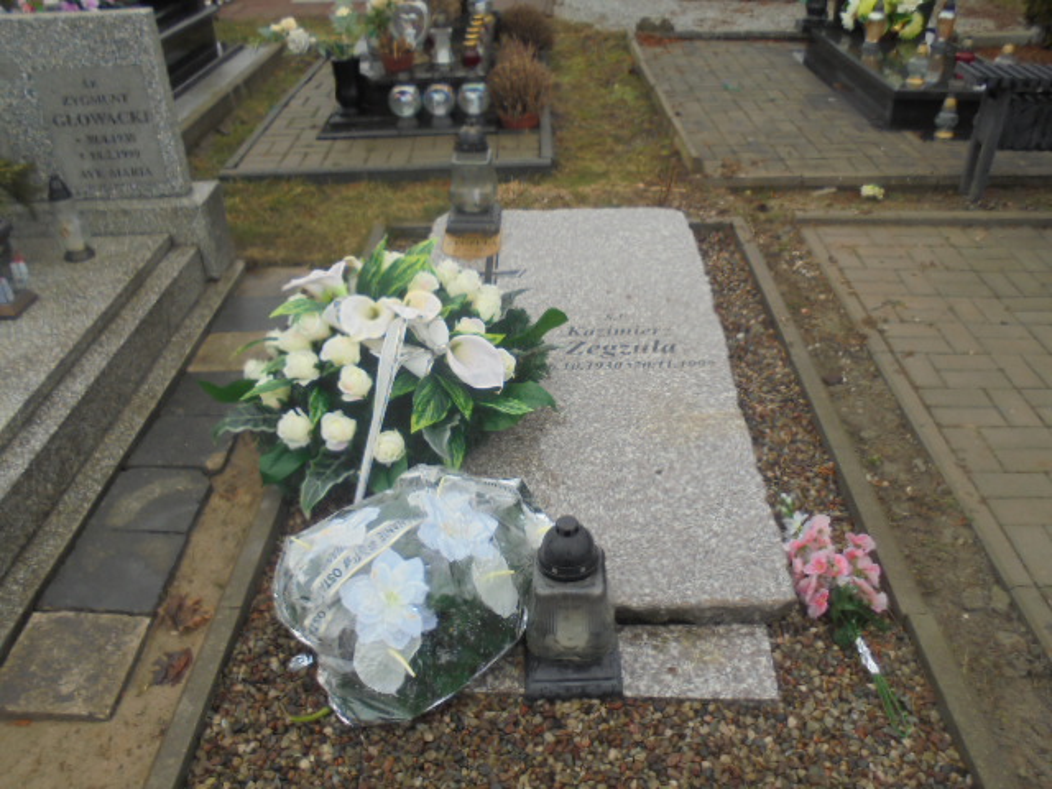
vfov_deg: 48.2
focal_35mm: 29
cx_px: 526
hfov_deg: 61.7
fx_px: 881
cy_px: 394
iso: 100
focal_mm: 5.3
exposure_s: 1/160
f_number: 3.7
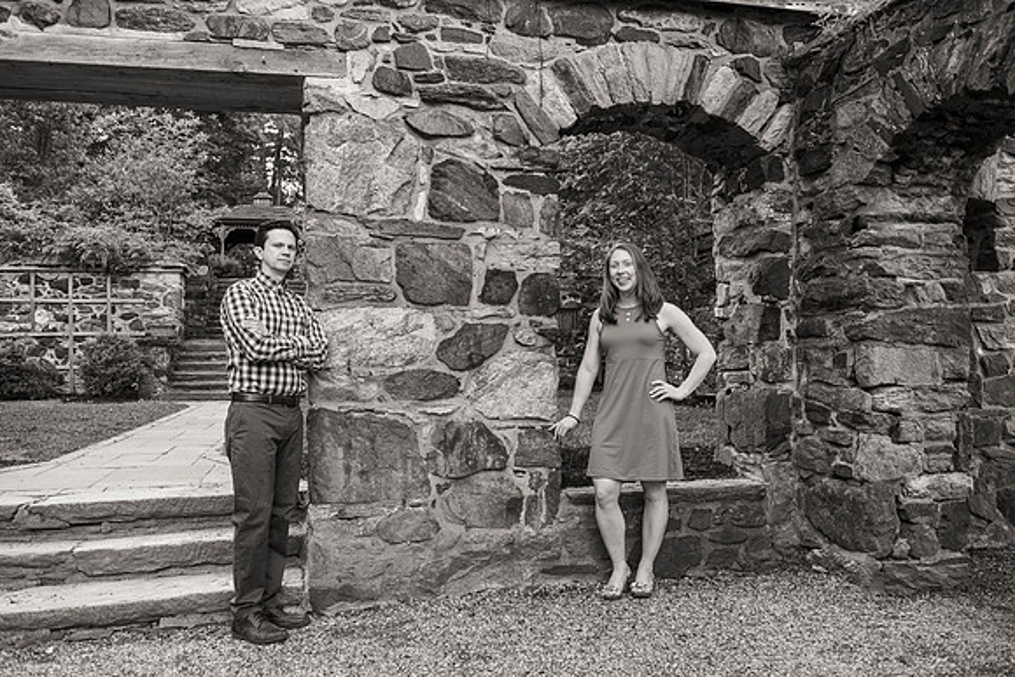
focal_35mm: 28
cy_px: 338
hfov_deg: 65.5
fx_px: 790
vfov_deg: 46.4
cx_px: 508
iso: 800
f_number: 4
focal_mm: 28
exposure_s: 1/160
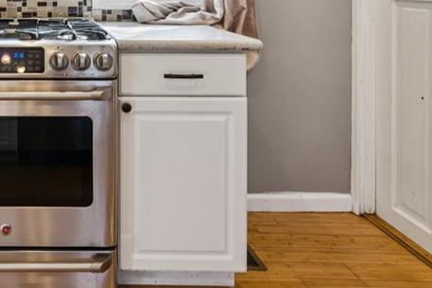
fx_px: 448
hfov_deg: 45.6
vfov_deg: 31.9
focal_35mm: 37
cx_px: 28
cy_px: -20
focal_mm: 16.6
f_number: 13
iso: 400
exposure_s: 1/10
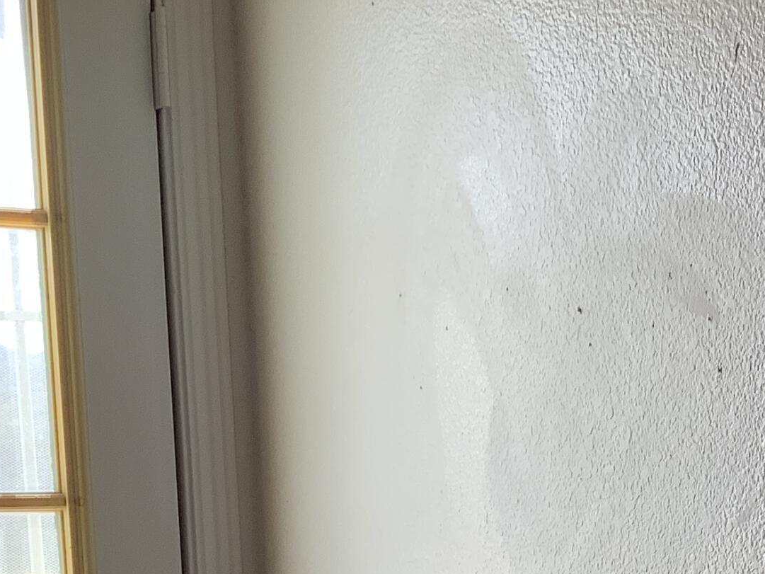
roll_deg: +0.8
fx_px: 1901
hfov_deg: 22.4
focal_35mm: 86
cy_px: 796
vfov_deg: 16.1
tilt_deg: -11.3
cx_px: 622
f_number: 2.4
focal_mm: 3.3
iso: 50
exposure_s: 1/120
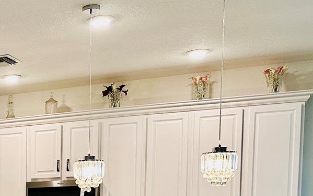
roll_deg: +0.7
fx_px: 580
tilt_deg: -6.4
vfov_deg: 17.6
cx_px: -72
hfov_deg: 26.5
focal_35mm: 68
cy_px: 275
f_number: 1.78
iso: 160
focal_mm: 6.86
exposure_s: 1/120
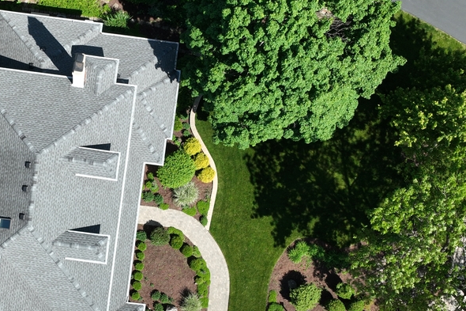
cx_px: 80
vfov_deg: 22.1
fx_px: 789
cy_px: 230
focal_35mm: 61
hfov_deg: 31.8
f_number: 2.8
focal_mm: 12.29
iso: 110
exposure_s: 1/320
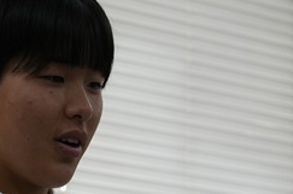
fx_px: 2250
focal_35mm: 277
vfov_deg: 4.9
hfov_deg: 7.4
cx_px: 55
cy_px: 167
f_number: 5.6
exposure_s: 1/160
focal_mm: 70
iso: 800
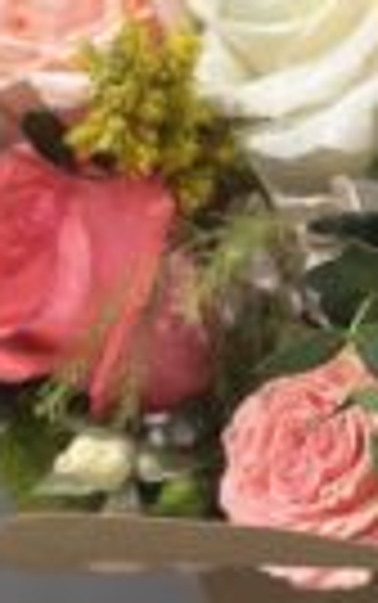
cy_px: 72
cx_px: 405
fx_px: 2500
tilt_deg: -8.8
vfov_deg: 13.6
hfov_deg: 8.6
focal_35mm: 152
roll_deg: +1.0
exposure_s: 1/50
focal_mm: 6.86
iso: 80
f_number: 1.78
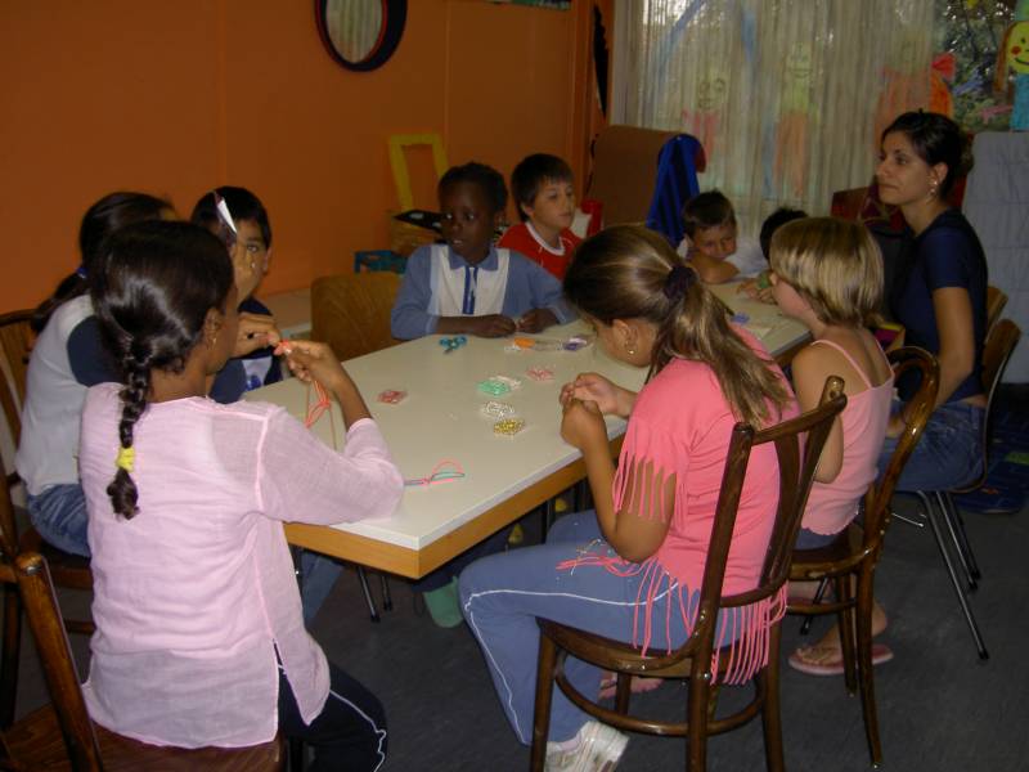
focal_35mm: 39
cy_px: 386
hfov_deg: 47.9
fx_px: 1159
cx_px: 514
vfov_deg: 36.8
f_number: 2.8
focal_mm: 8
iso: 100
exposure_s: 1/60
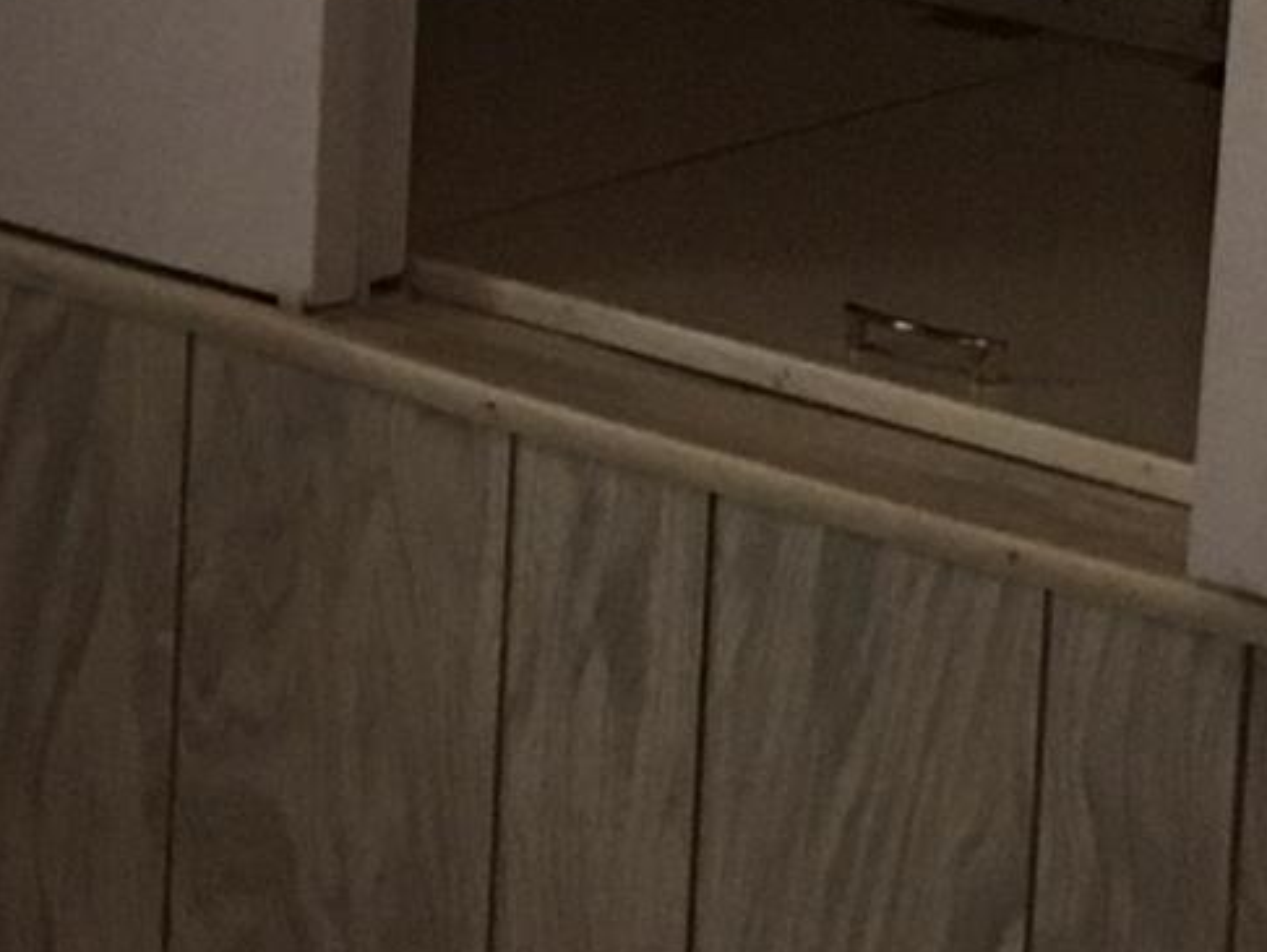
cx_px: -162
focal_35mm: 179
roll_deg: -2.1
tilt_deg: -10.1
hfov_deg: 10.9
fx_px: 6555
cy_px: -402
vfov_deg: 8.2
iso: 160
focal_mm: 4.15
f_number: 2.2
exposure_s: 1/30
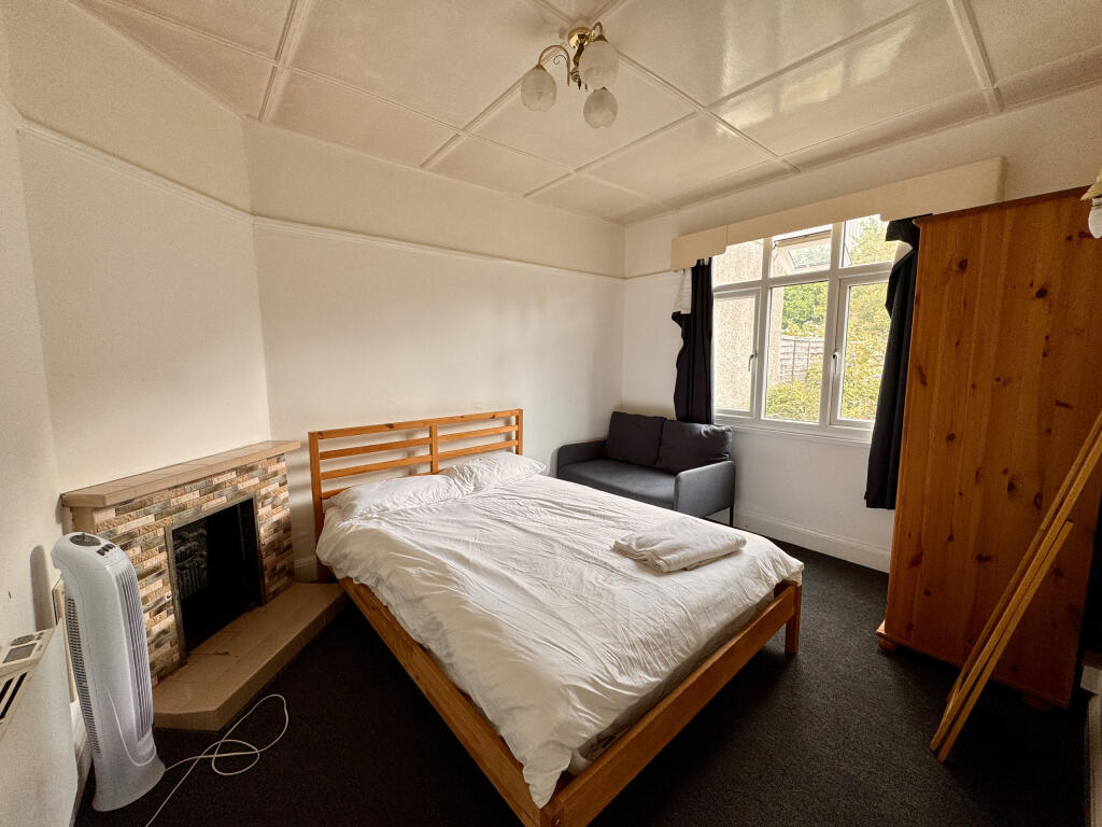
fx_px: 446
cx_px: 551
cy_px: 414
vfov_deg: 85.7
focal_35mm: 14
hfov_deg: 102.1
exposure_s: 1/99
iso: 100
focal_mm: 2.22
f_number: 2.2
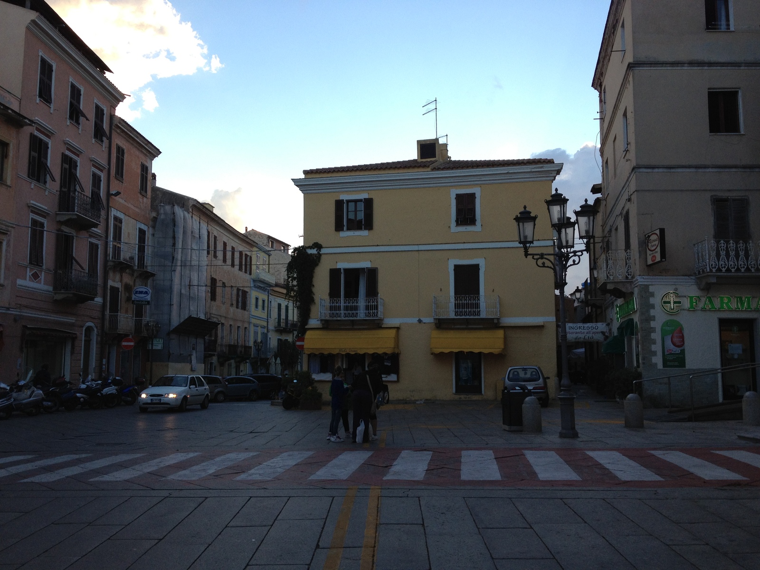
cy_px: 285
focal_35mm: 35
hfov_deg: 52.6
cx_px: 380
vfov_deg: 40.7
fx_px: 768
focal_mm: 4.28
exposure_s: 1/325
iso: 64
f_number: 2.4
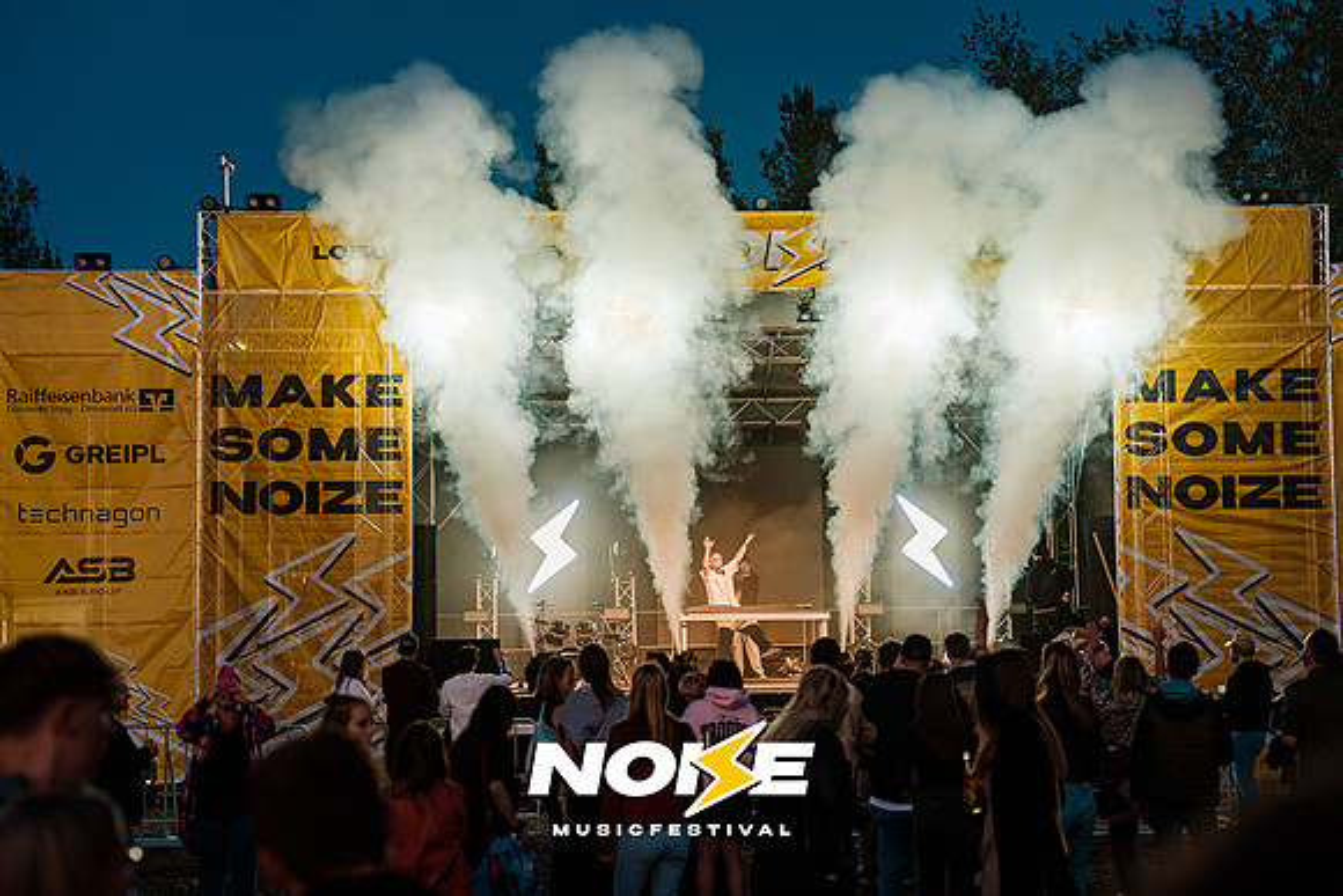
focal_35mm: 61
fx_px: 2276
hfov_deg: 32.9
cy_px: 448
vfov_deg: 22.3
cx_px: 672
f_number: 2.8
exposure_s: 1/100
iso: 250
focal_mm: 61
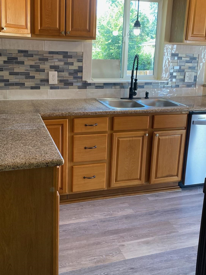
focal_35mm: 37
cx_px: 94
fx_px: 294
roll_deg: -1.8
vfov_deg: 49.8
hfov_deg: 38.6
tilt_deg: -12.0
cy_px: 109
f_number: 1.8
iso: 125
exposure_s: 1/120
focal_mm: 4.25
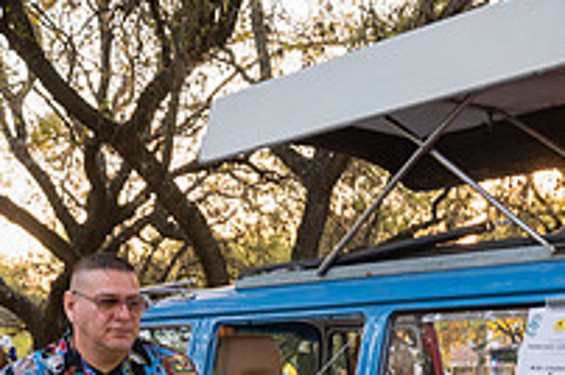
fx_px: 1081
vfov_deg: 18.3
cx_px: 408
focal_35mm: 69
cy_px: 490
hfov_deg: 28.9
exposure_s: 1/200
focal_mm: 24
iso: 800
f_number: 4
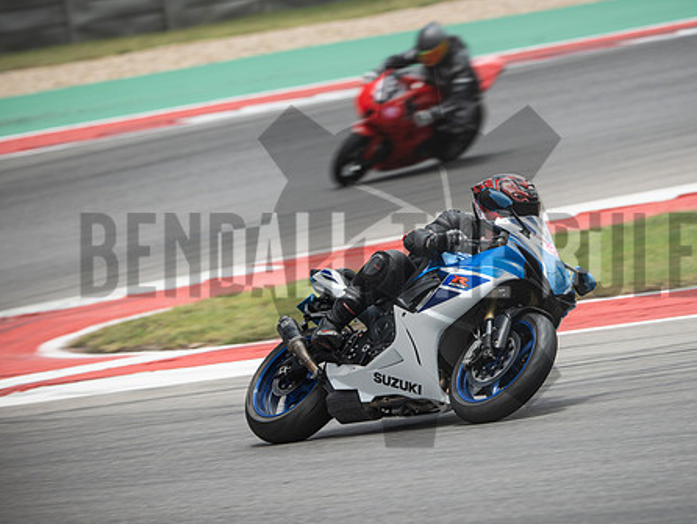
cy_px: 257
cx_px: 409
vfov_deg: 4.0
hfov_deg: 5.3
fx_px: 7555
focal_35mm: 375
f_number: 4
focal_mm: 200
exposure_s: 1/400
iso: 125
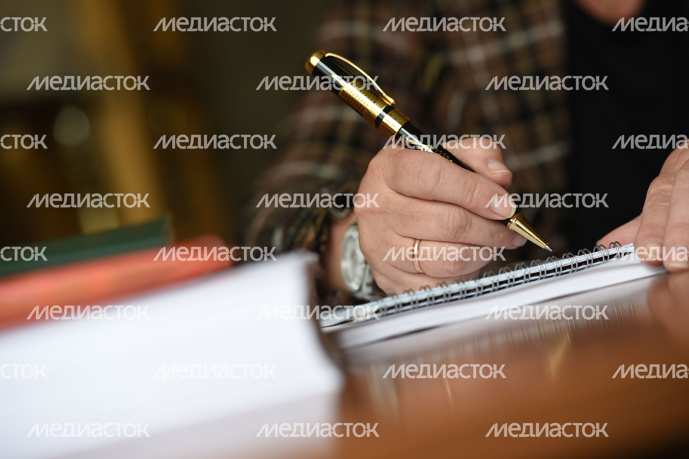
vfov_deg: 9.1
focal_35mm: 150
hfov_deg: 13.7
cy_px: 230
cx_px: 344
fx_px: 2869
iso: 640
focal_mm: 150
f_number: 3.5
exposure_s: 1/80
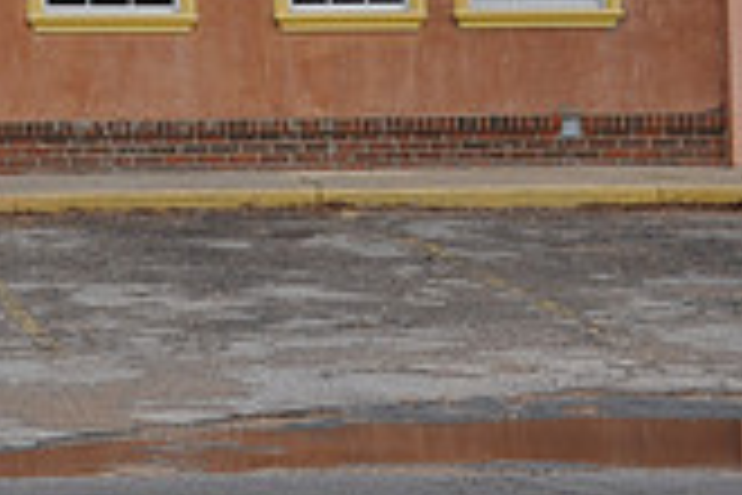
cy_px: -259
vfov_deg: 6.8
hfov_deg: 10.2
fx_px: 4122
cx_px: -4
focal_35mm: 200
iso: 200
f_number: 7.1
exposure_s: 1/200
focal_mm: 38
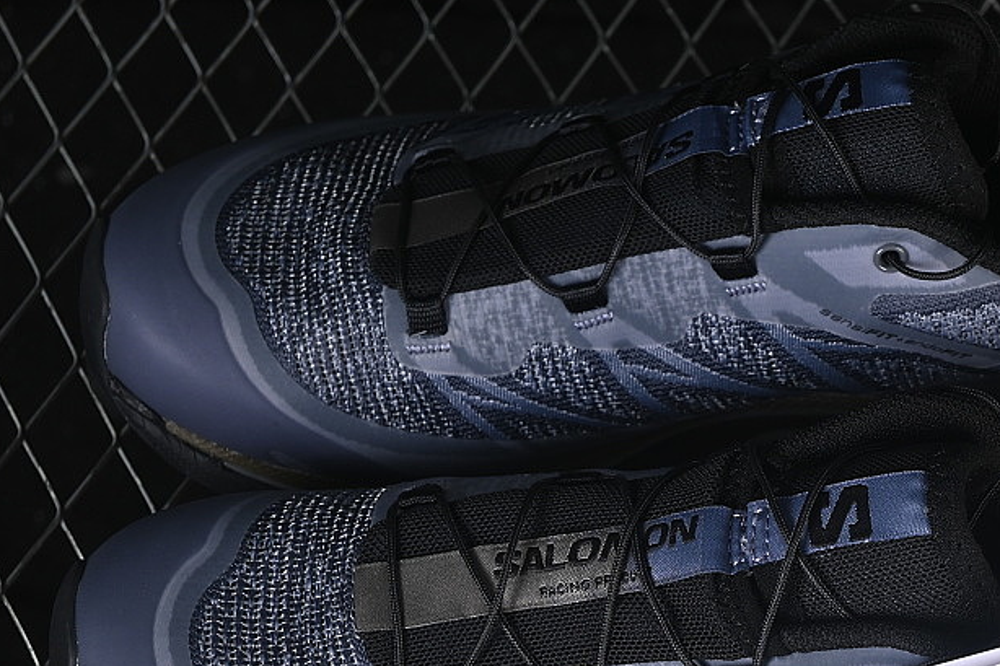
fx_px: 3665
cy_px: 505
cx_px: 731
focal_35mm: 132
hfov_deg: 15.5
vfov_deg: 10.4
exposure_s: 1/60
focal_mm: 50
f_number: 6.3
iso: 160
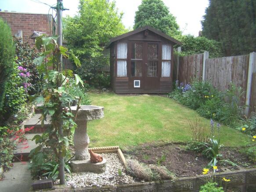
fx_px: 281
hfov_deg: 49.0
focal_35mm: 38
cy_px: 96
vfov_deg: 37.7
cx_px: 128
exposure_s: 1/350
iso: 80
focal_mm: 6.3
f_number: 2.8
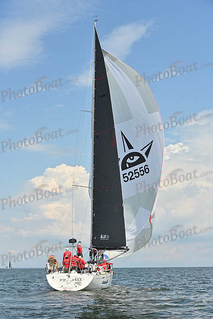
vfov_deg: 28.8
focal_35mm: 70
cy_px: 160
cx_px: 106
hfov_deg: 19.5
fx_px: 621
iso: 320
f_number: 9
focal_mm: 70
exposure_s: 1/1600
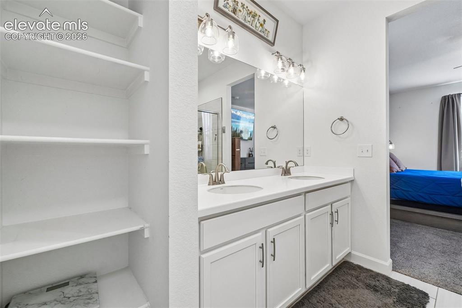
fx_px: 192
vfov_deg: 77.3
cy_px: 154
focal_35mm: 15
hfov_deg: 100.4
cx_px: 231
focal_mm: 10
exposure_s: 1/80
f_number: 8
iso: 800
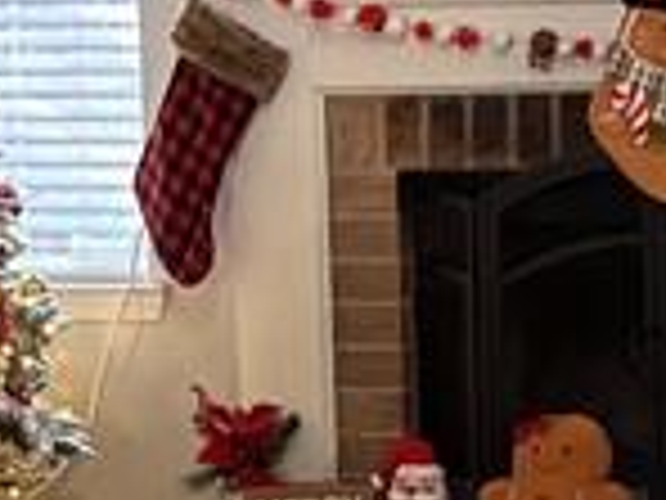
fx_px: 3194
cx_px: 360
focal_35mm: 166
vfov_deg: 8.9
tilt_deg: -8.4
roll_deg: +1.2
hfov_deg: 11.9
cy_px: 320
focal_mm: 6.76
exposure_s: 1/57
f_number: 1.78
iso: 500
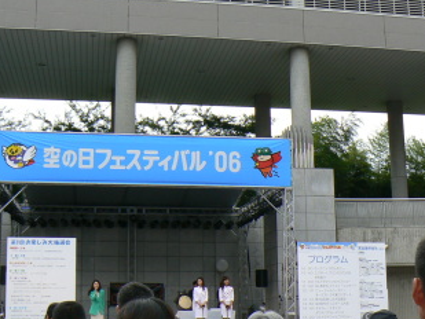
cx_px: 231
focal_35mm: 57
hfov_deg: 33.7
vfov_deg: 25.7
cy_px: 182
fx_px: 700
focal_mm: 6
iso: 80
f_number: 5.6
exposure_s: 1/160
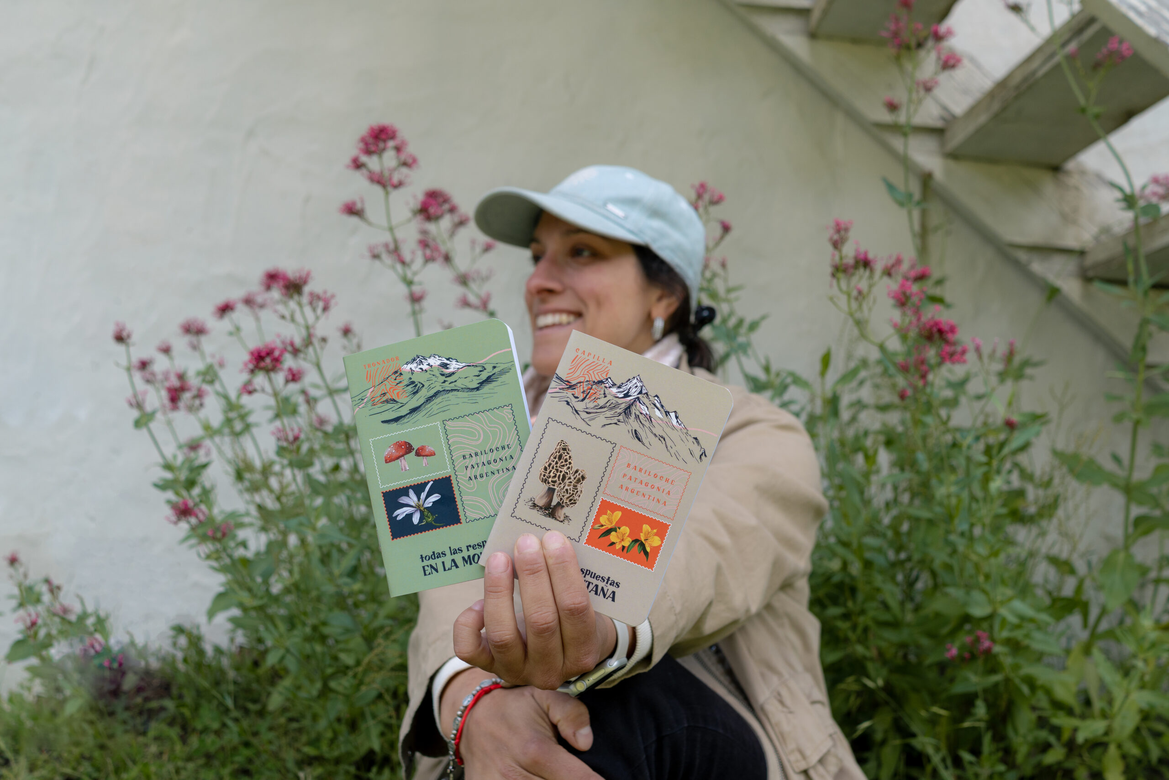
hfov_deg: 46.4
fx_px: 1364
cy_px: 390
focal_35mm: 42
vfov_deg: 31.9
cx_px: 584
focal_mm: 28
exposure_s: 1/400
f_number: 4
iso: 100
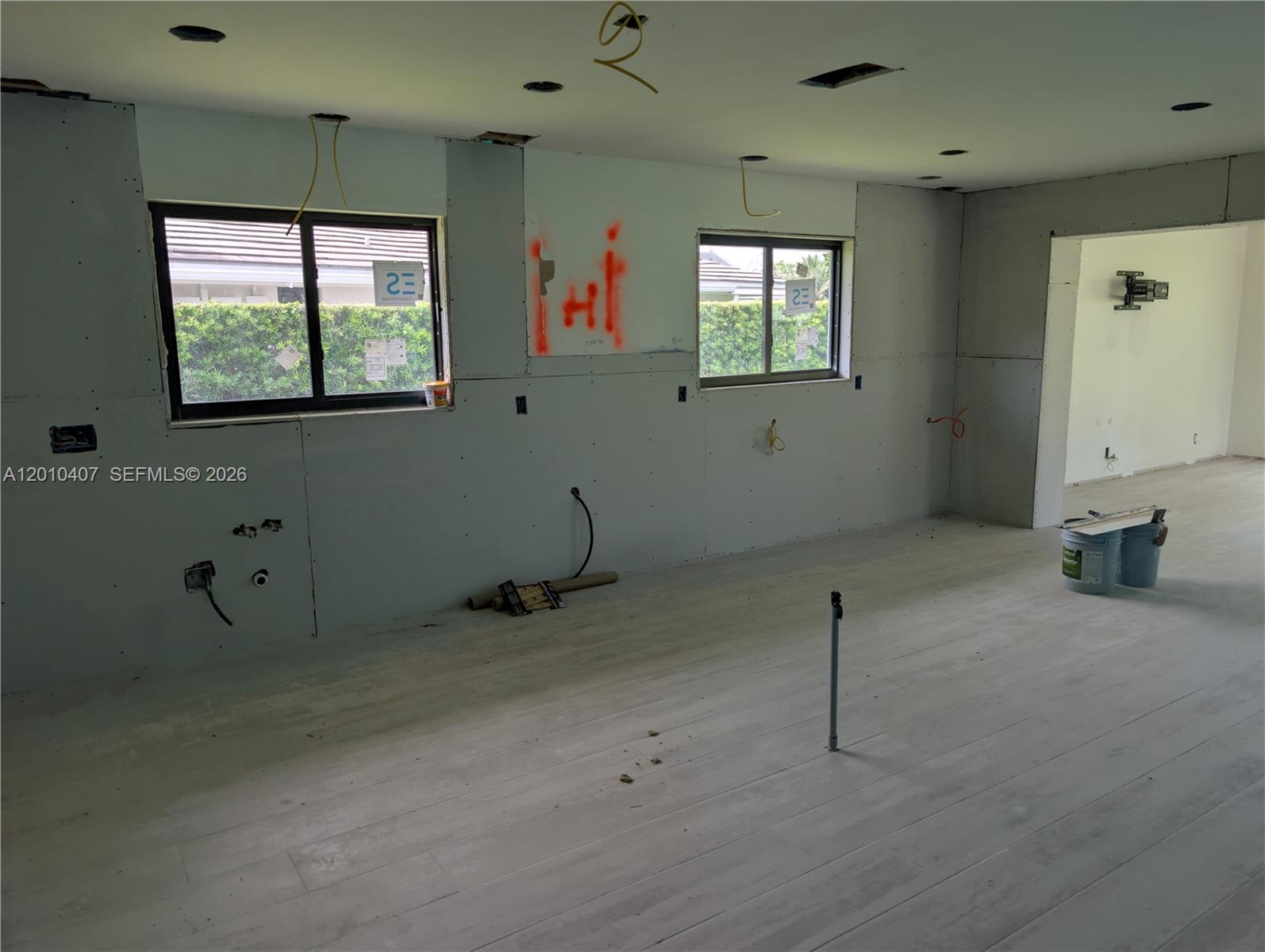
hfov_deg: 71.5
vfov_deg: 56.9
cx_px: 632
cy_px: 476
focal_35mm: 24
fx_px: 878
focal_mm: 6.9
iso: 20
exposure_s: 1/115
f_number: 1.68
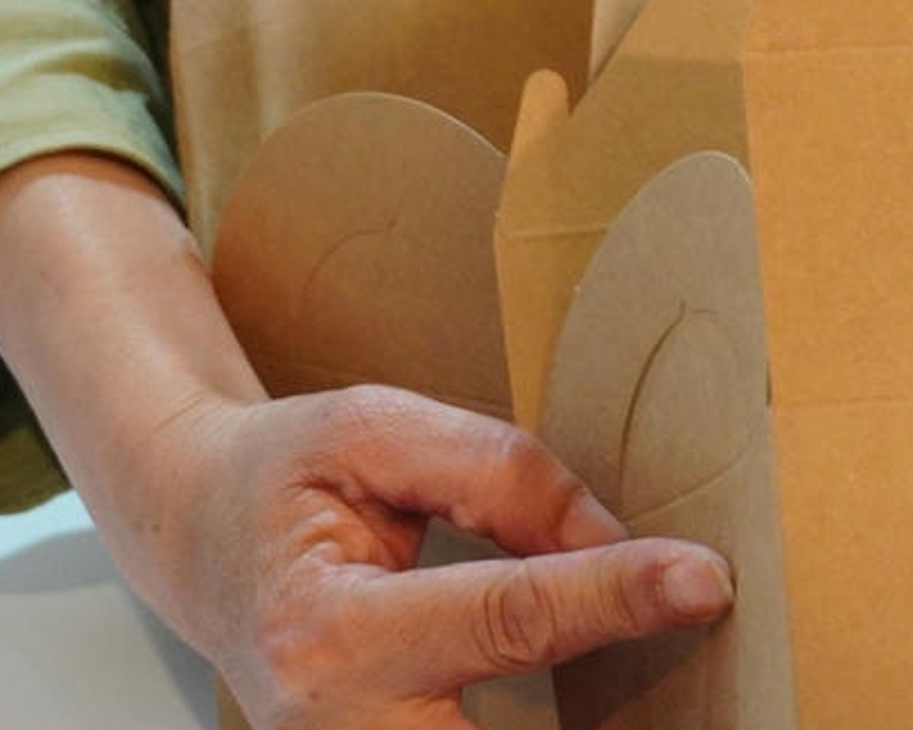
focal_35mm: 146
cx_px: 999
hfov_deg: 12.9
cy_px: 486
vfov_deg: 10.5
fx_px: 3955
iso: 3200
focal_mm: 35
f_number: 5.6
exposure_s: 1/60
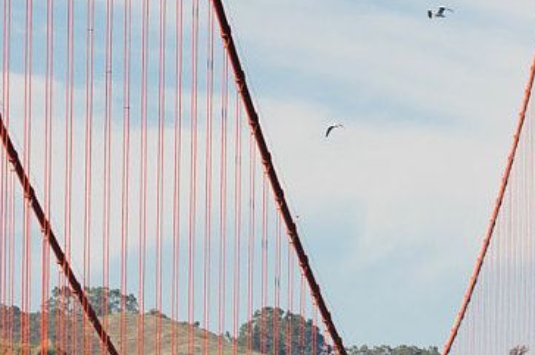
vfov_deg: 2.2
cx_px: 179
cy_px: 643
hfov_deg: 3.3
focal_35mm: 620
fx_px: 9205
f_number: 4.5
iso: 80
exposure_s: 1/200
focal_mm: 141
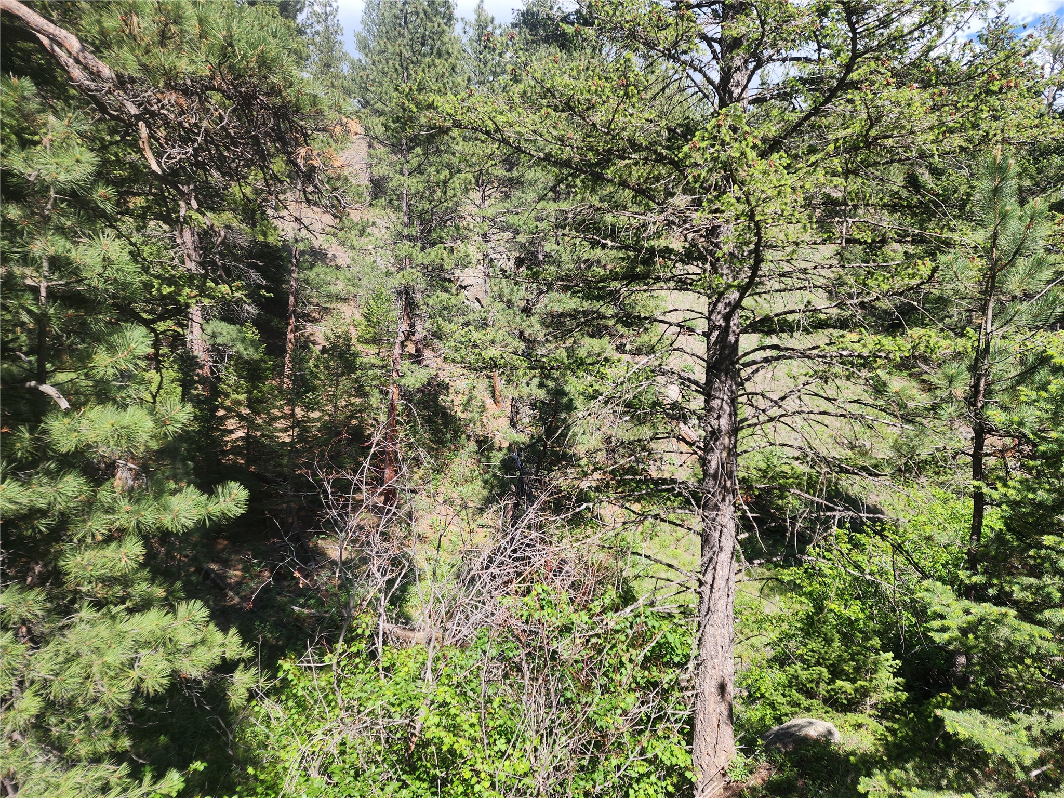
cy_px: 399
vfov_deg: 58.9
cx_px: 532
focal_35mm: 23
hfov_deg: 73.9
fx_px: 707
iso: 12
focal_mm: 6.4
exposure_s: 1/462
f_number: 1.8
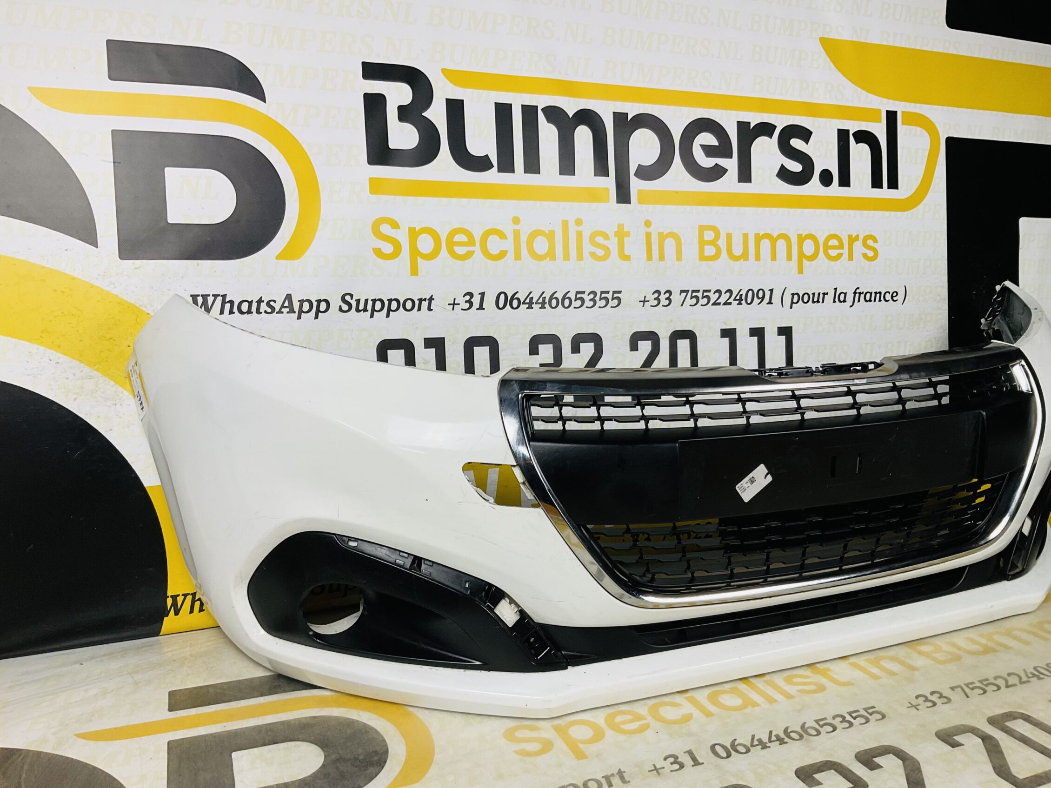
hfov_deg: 61.7
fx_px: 880
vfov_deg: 48.2
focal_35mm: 29
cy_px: 394
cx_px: 526
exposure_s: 1/50
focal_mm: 3
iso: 50
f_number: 1.8
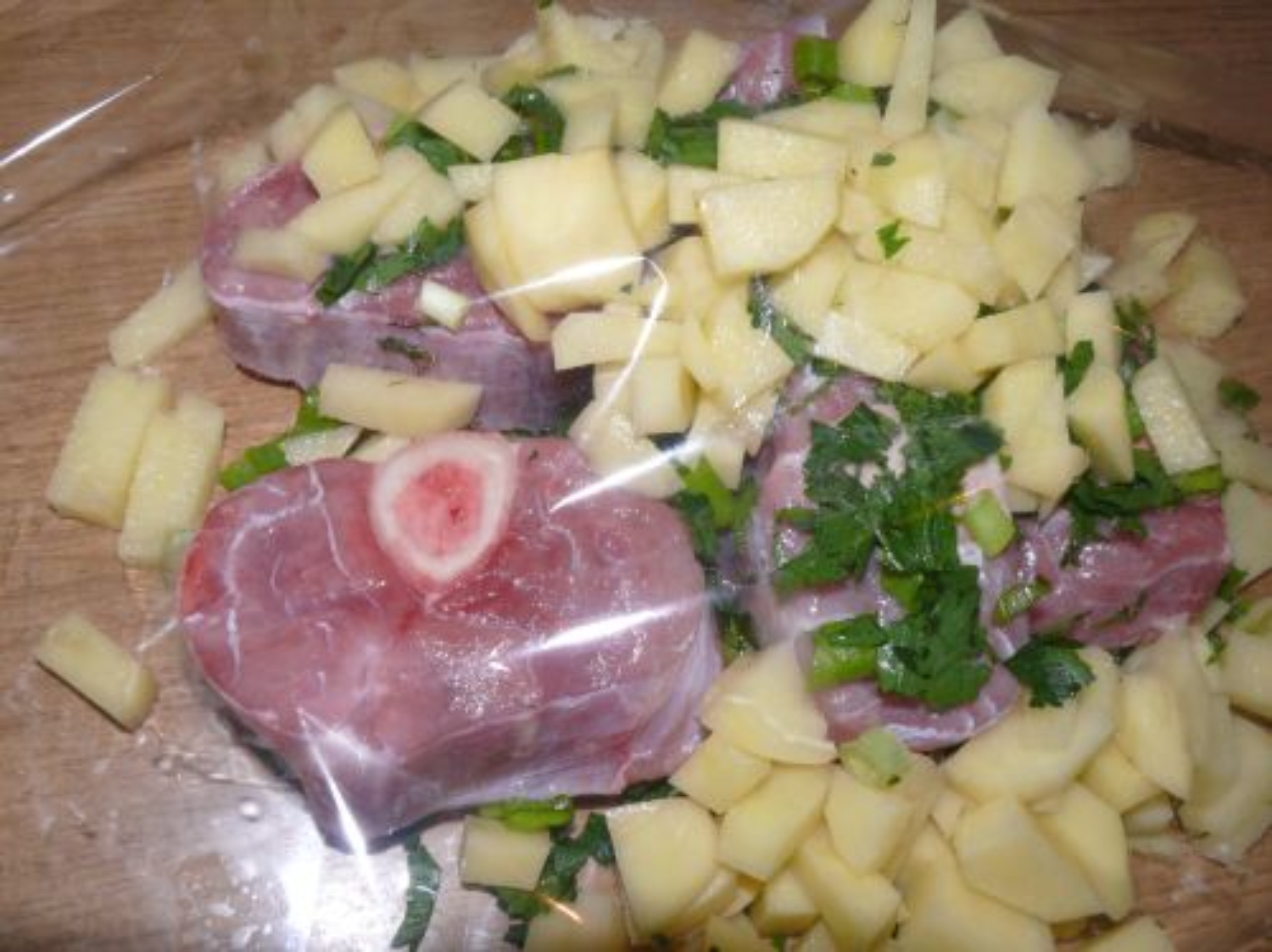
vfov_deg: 40.6
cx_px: 636
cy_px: 476
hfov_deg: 52.7
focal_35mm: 35
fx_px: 1285
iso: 100
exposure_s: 1/30
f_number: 10
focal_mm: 7.4
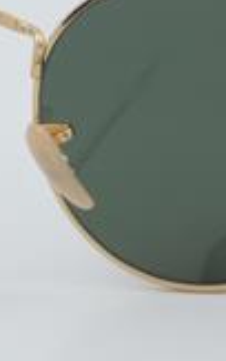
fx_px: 1841
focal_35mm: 187
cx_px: -35
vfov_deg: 11.2
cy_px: 111
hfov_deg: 7.0
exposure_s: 1/3
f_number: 32
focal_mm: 50
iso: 100
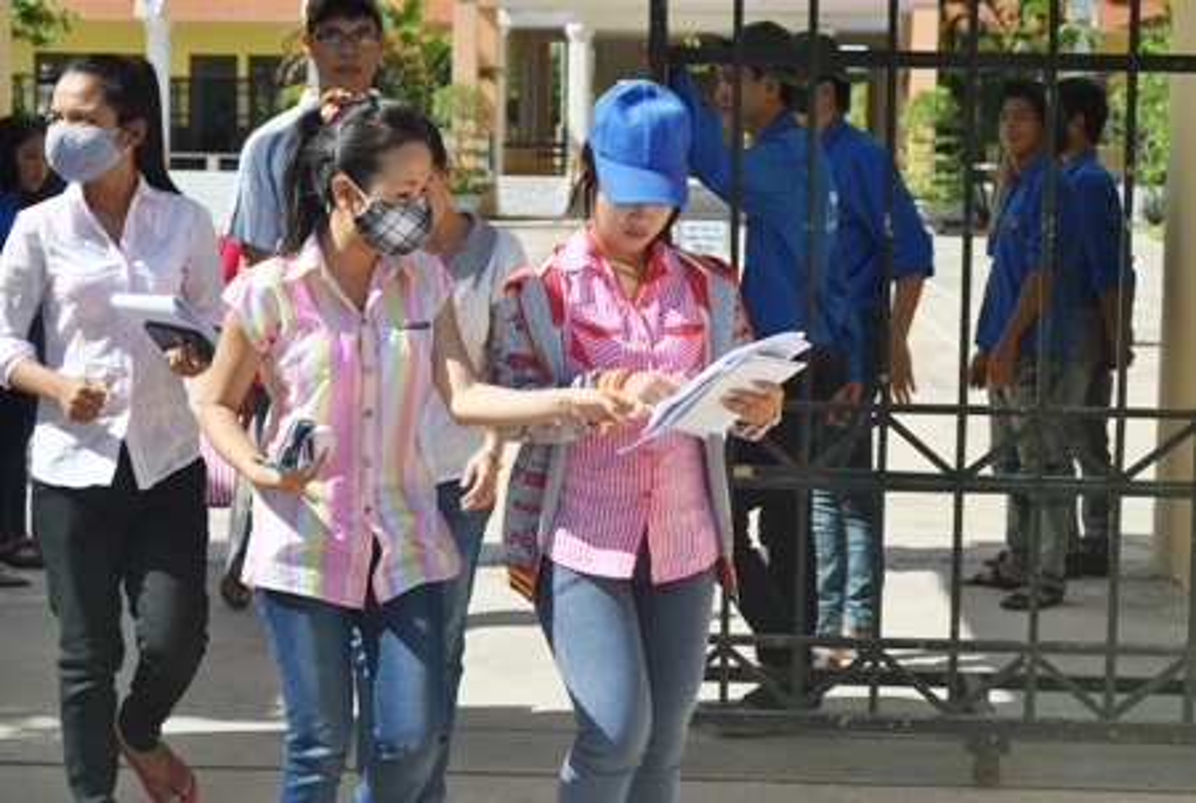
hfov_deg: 24.6
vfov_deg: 16.6
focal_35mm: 82
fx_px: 2746
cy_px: 402
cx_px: 598
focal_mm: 55
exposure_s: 1/250
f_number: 8
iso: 100
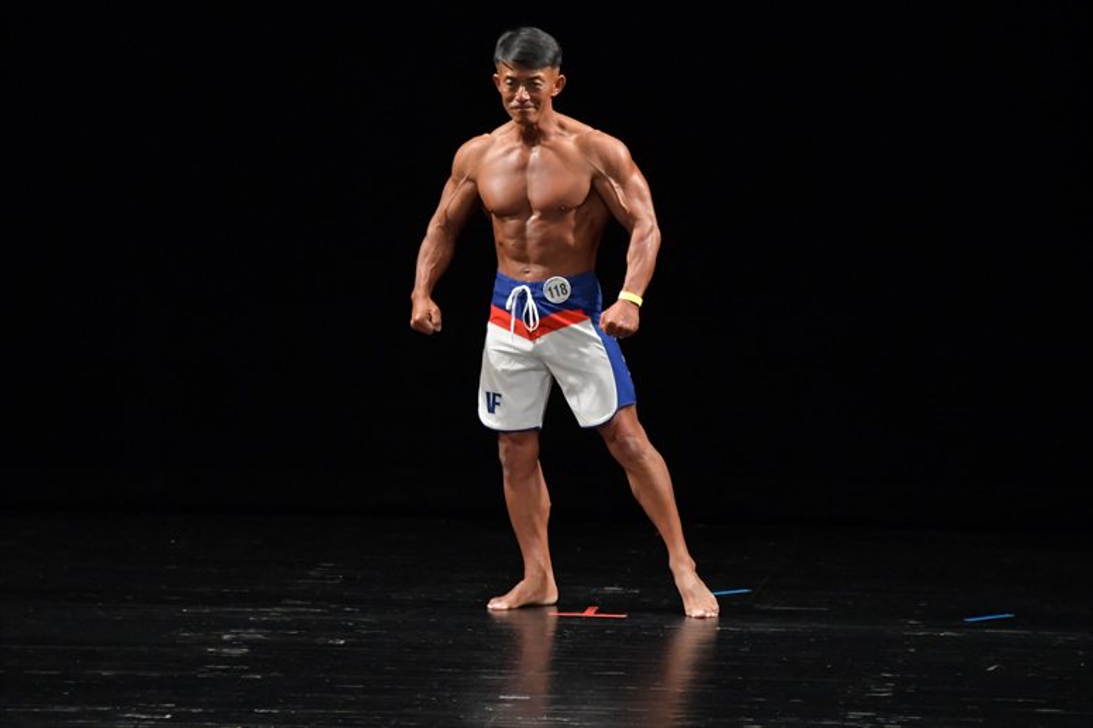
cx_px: 546
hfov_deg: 6.5
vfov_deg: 4.4
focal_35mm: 315
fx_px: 9559
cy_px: 364
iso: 3200
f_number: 5.6
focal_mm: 210
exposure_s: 1/400
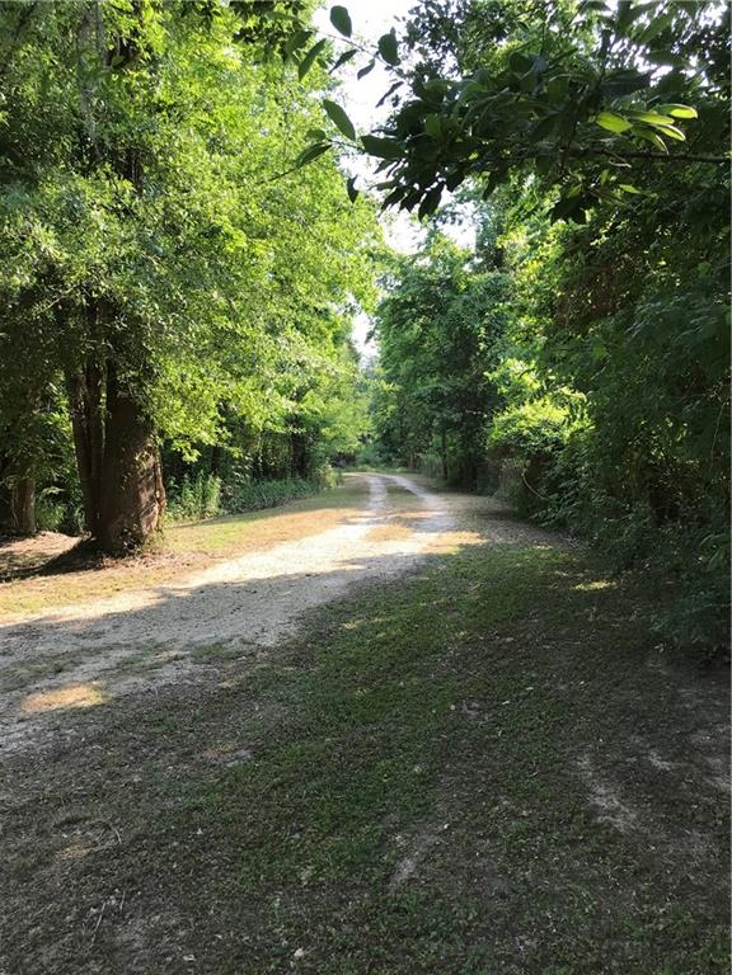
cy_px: 488
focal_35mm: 28
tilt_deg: -1.6
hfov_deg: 49.7
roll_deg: +2.0
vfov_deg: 63.4
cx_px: 366
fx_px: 789
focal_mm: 3.99
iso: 20
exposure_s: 1/337
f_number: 1.8
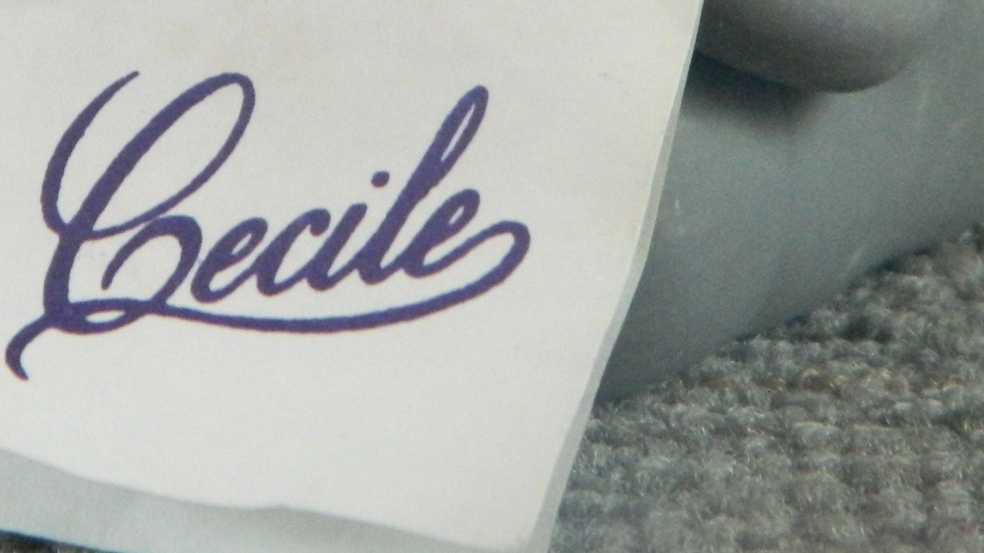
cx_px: 364
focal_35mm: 246
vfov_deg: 4.9
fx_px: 6419
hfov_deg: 8.8
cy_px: -273
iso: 400
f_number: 4.2
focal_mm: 15.1
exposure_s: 1/30
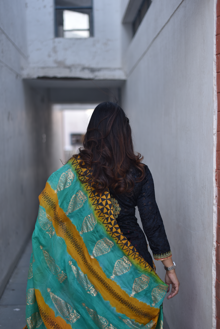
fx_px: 458
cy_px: 164
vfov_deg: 39.6
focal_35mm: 50
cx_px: 110
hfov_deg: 27.0
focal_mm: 50
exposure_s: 1/500
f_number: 2
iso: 100
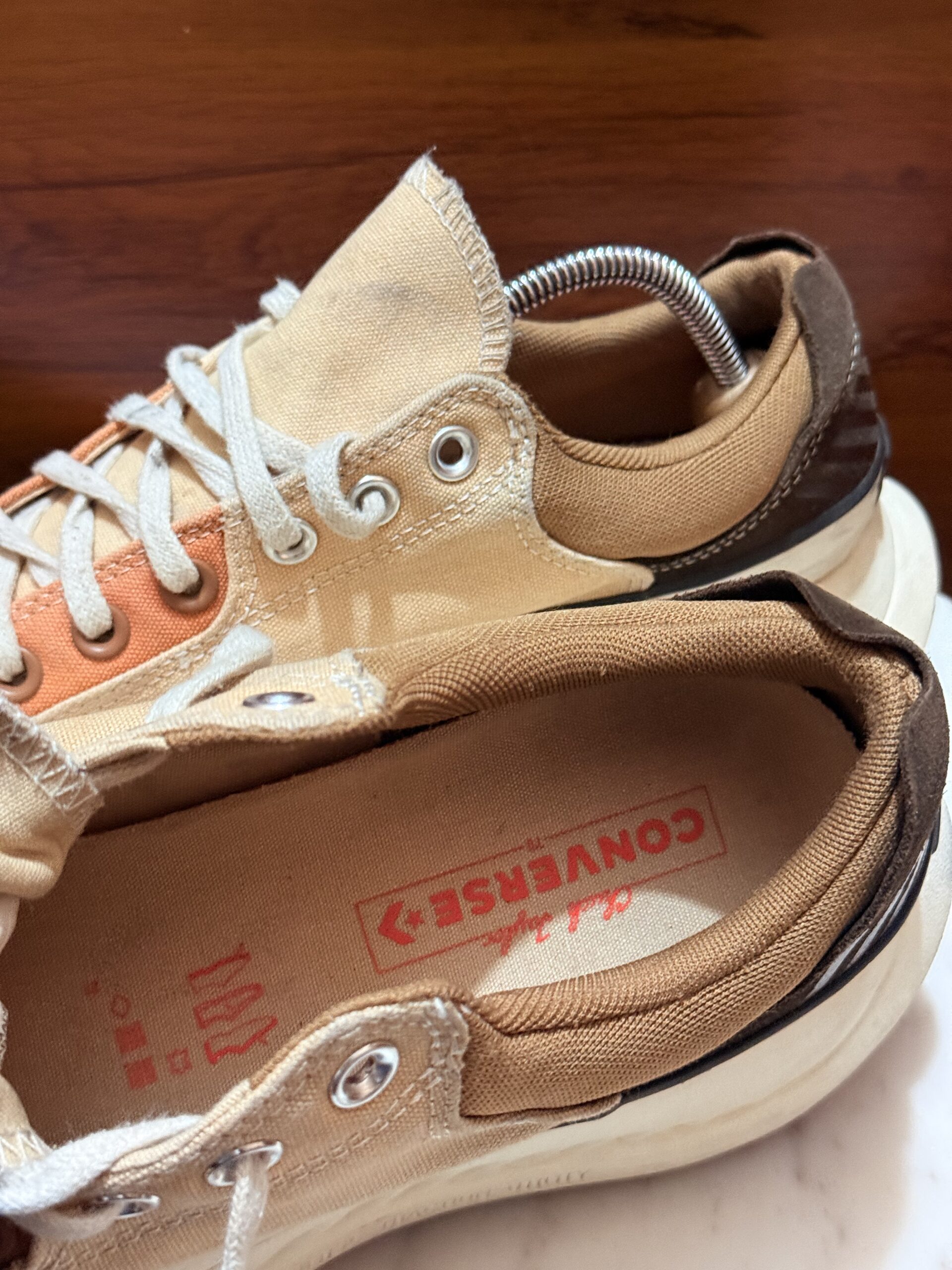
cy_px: 635
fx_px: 1760
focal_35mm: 48
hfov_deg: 30.3
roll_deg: +0.2
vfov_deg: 39.7
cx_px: 476
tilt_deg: -40.6
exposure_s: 1/33
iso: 400
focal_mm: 6.76
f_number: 1.78
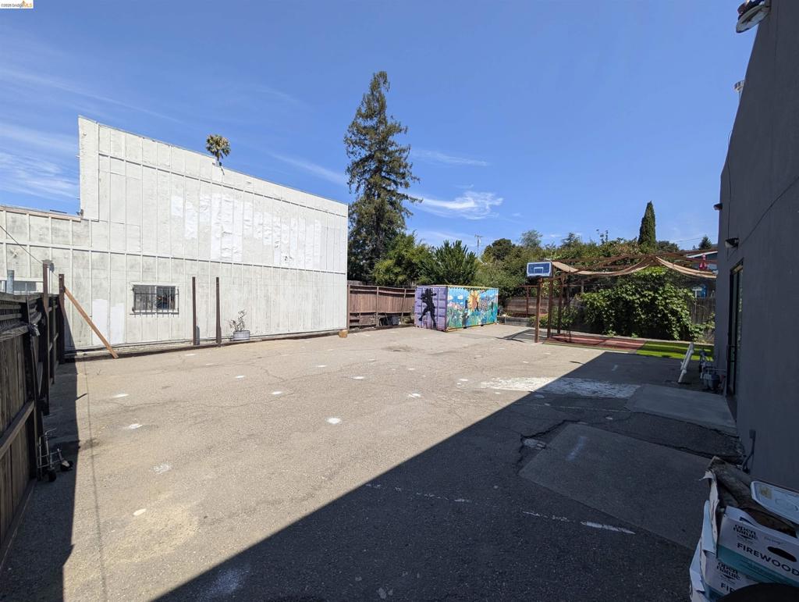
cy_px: 301
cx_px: 400
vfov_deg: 94.6
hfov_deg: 110.5
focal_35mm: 12
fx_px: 277
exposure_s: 1/3077
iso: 54
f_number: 1.7
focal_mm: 2.02
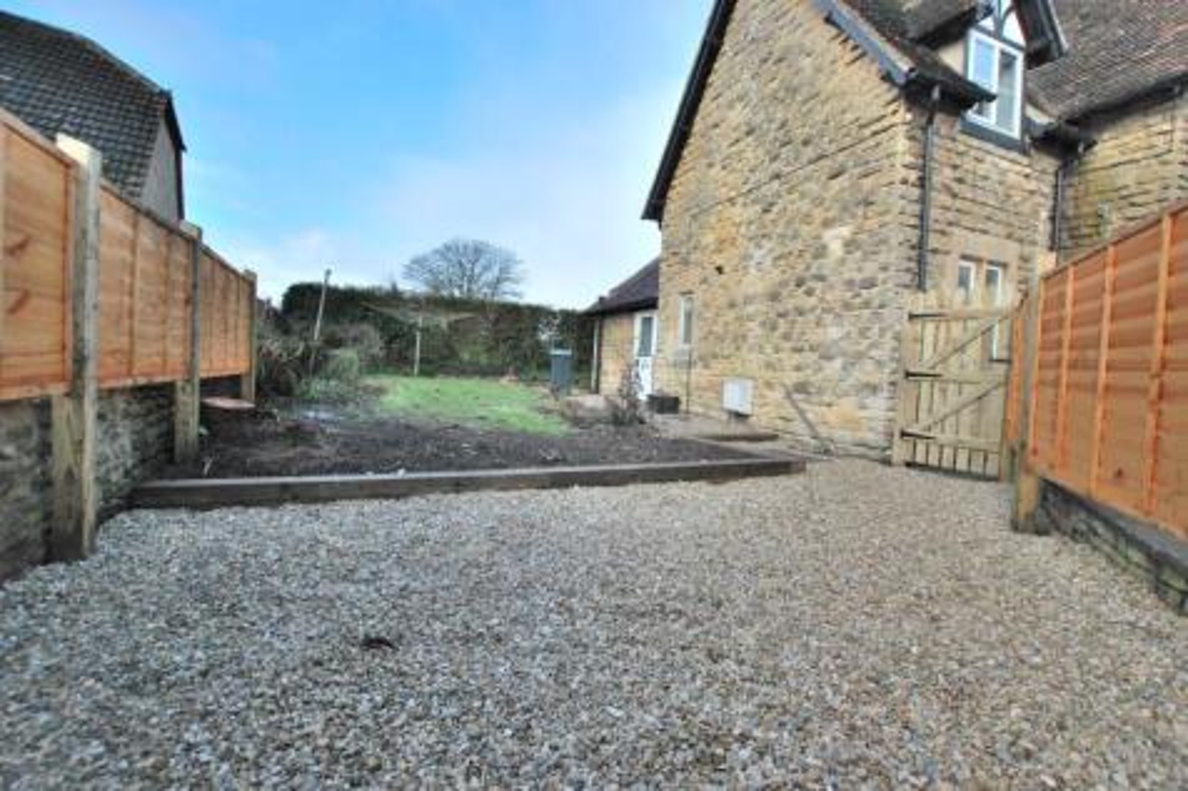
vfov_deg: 77.3
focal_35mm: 15
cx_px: 594
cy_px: 396
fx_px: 495
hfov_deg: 100.4
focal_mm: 10
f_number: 5.6
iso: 400
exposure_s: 1/800
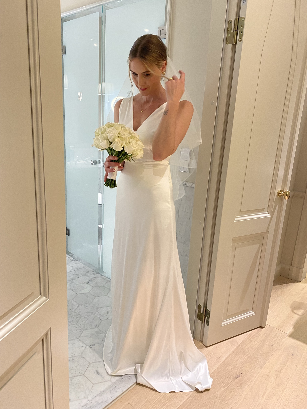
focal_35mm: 26
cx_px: 154
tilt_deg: -15.2
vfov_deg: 67.3
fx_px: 307
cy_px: 204
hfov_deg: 53.1
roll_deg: -2.8
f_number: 1.8
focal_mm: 4.25
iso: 160
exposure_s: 1/50
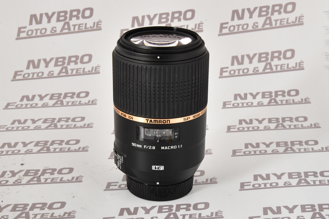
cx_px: 164
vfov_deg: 27.0
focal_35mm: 50
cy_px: 110
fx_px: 457
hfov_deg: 39.6
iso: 1600
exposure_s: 1/250
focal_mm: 50
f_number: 16
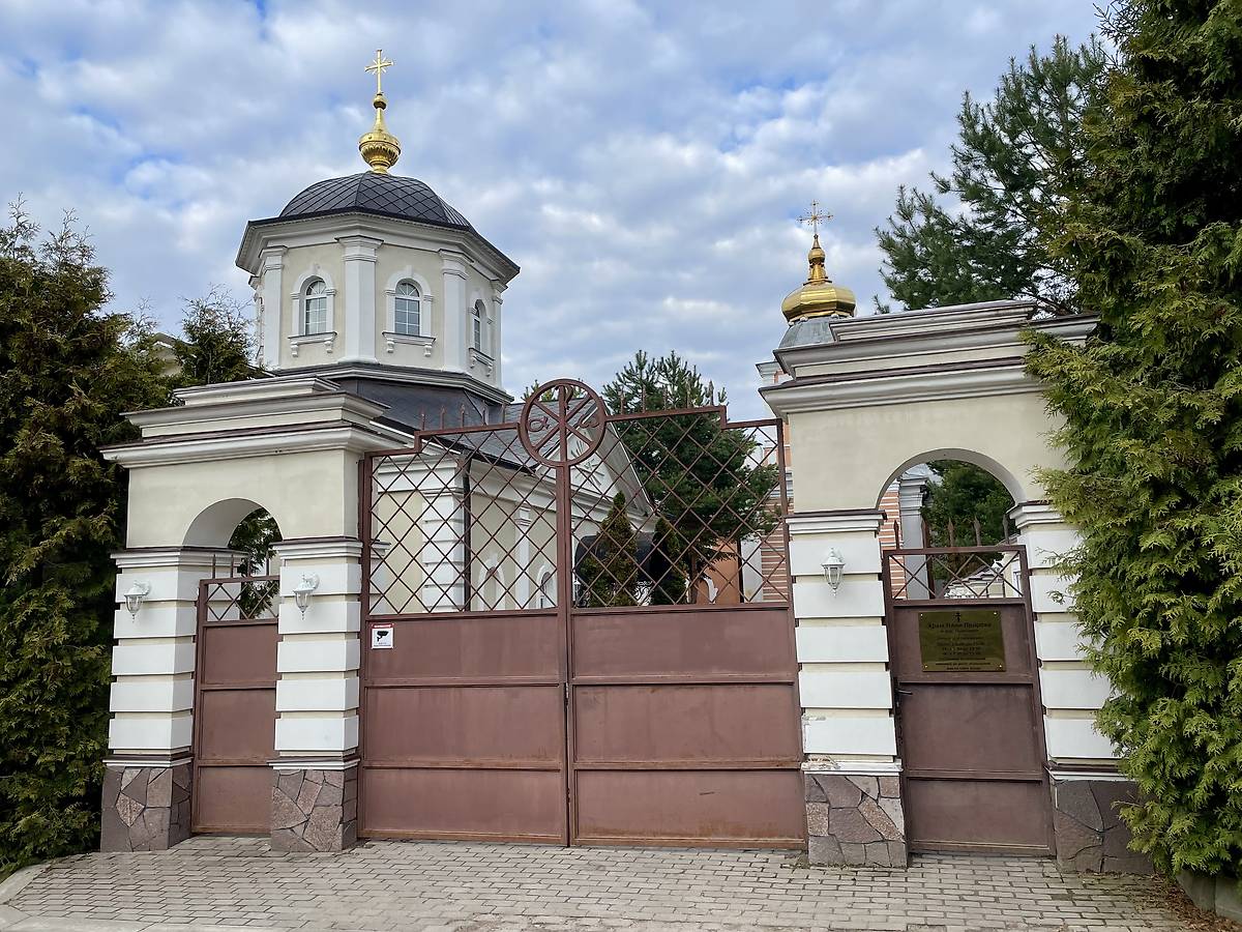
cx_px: 621
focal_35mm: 26
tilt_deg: +8.9
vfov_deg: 53.1
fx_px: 933
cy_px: 466
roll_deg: +1.9
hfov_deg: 67.3
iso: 32
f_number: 1.6
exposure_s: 1/1304
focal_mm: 4.2
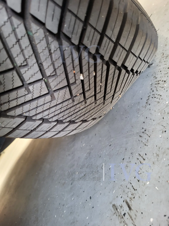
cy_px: 113
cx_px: 84
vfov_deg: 67.3
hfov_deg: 53.1
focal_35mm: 26
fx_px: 169
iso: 250
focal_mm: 5.4
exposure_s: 1/50
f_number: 1.8
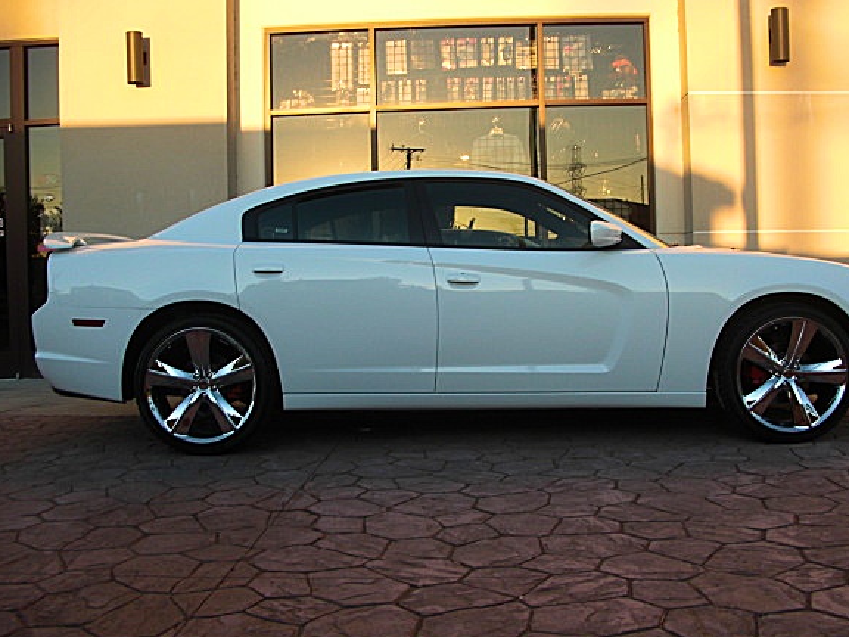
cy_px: 327
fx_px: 981
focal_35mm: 40
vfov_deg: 36.0
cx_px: 457
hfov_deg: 46.8
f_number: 2.8
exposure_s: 1/160
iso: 50
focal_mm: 6.3
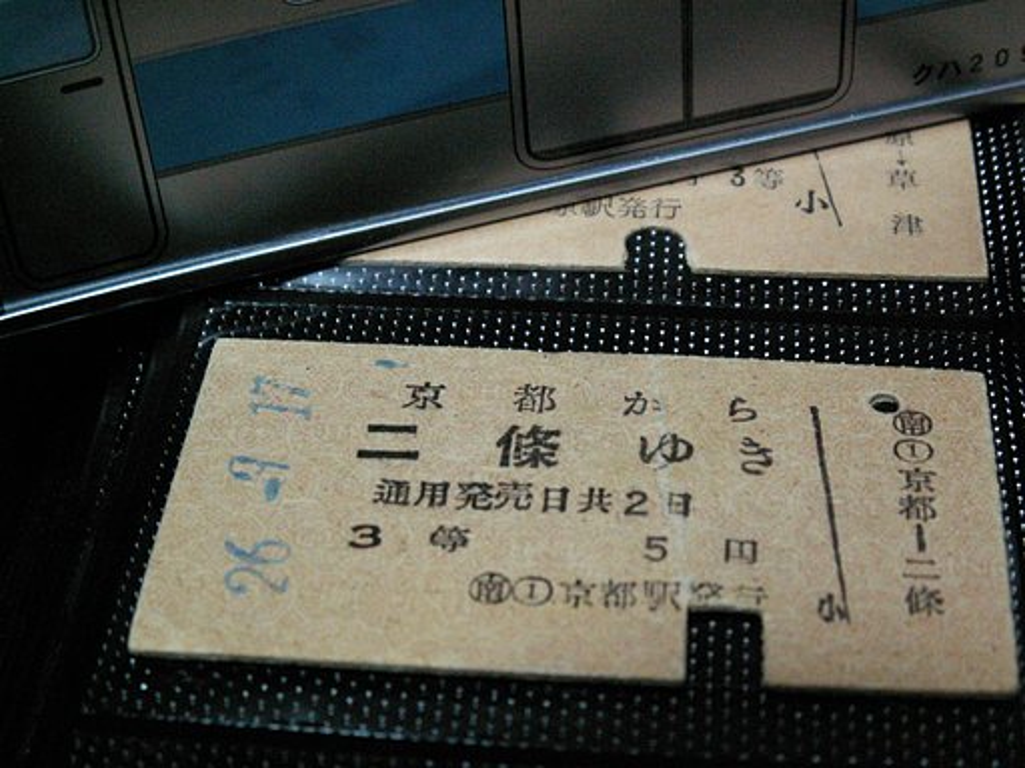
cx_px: 512
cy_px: 384
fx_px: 1836
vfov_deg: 23.7
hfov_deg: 31.2
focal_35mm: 62
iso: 320
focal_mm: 10.28
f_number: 3.2
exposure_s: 1/20
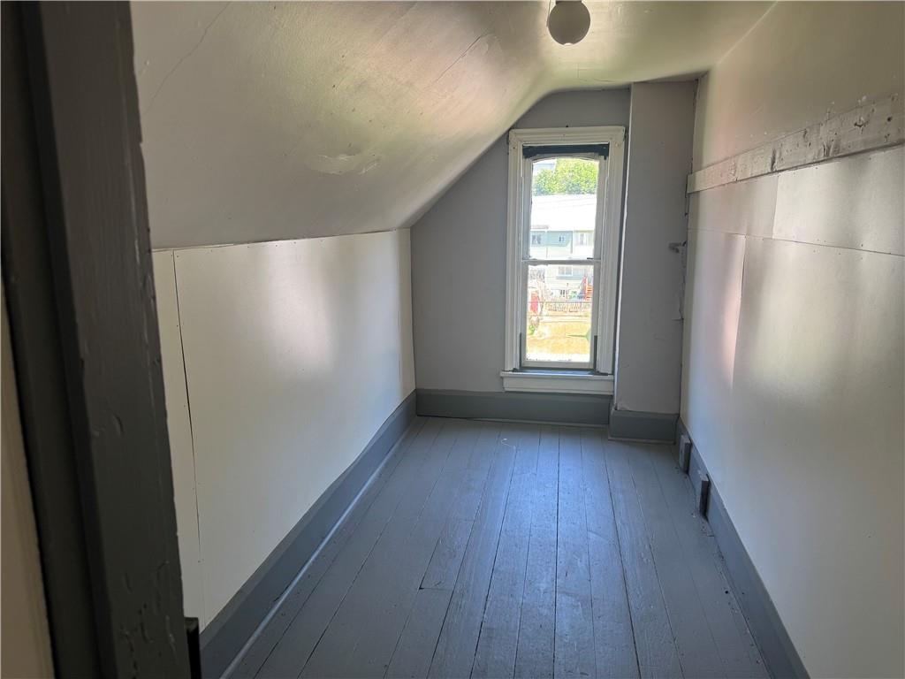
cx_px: 452
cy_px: 340
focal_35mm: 24
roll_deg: +0.9
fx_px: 627
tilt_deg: -10.8
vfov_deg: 56.8
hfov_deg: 71.6
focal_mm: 6.76
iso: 100
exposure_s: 1/121
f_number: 1.78
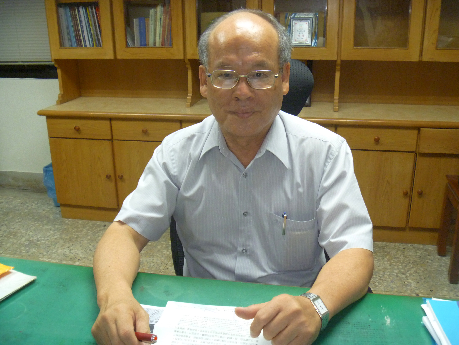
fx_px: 464
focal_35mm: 35
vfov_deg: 40.7
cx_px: 230
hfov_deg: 52.6
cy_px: 172
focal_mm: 6.3
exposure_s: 1/30
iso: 320
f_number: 3.5
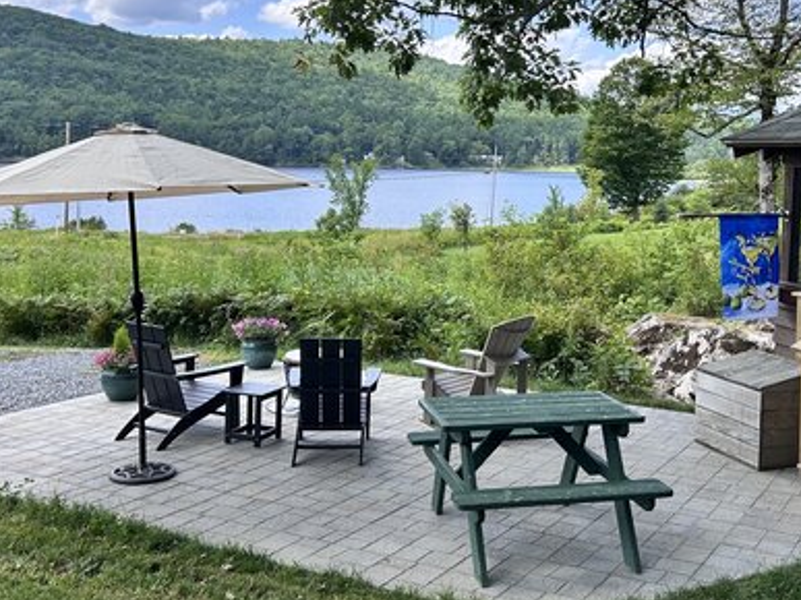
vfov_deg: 33.4
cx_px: 476
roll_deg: -1.2
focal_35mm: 43
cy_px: 213
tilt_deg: -3.1
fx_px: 995
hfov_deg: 43.7
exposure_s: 1/2008
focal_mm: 5.7
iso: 50
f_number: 1.5
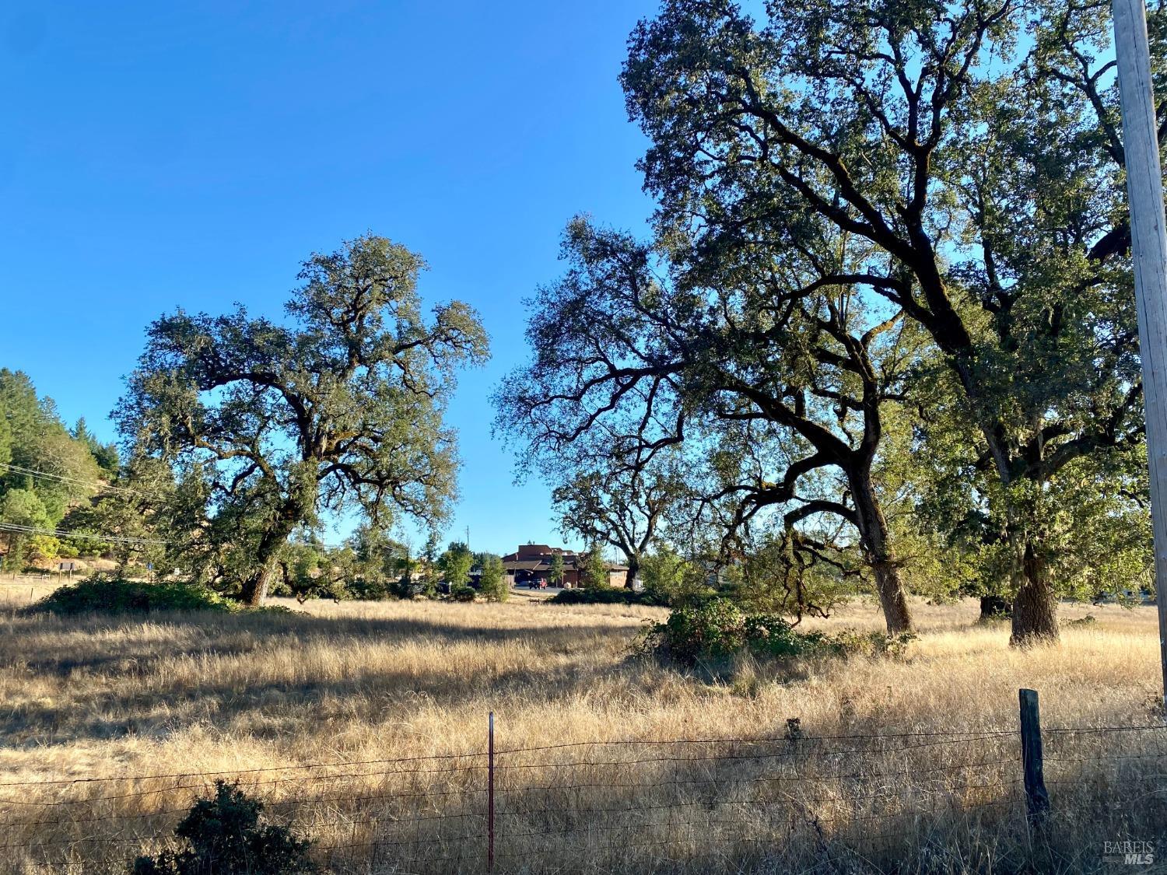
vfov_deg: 53.1
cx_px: 584
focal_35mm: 26
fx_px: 877
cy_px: 438
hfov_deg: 67.3
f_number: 1.8
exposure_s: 1/1053
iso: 32
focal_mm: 4.25
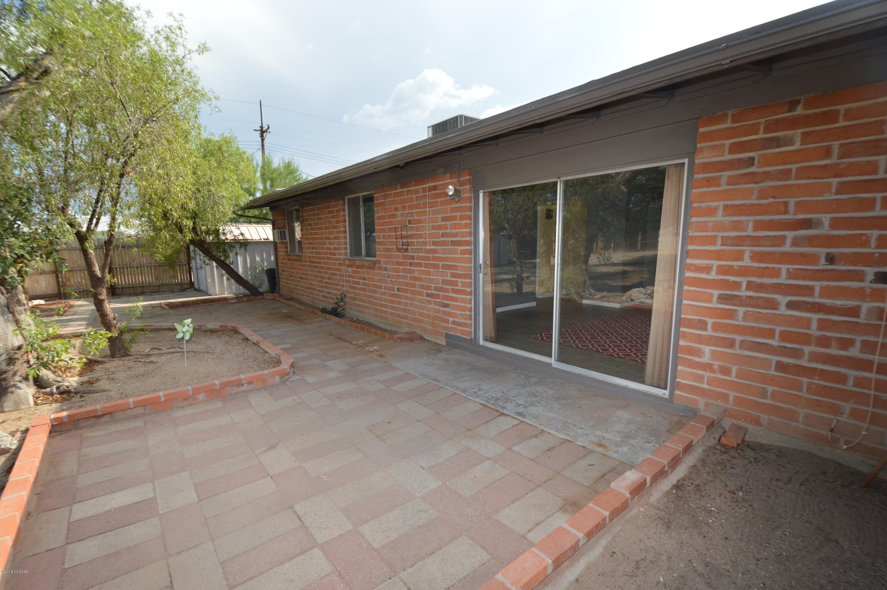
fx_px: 369
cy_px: 295
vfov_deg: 77.2
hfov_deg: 100.4
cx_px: 444
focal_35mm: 15
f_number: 5
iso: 100
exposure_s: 1/160
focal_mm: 10
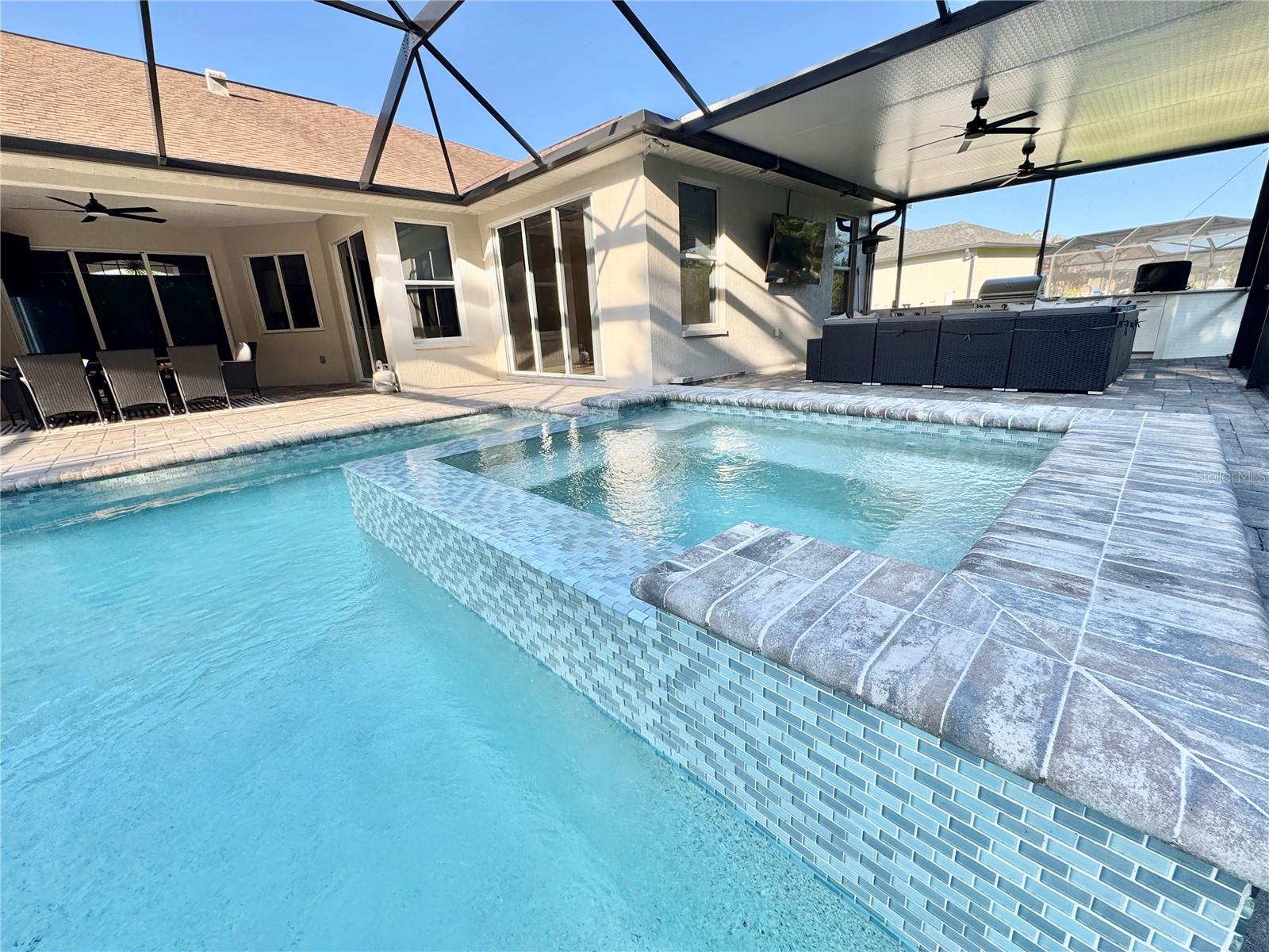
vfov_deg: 85.7
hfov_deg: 102.1
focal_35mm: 14
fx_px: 513
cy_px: 476
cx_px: 634
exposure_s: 1/208
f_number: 2.2
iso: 40
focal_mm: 2.22
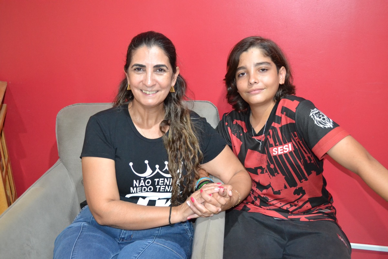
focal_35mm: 39
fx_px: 420
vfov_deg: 34.2
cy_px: 130
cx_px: 194
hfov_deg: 49.6
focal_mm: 26
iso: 3200
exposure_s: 1/60
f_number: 4.2
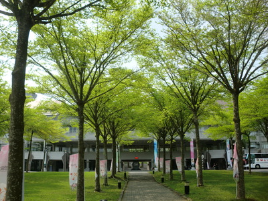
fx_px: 271
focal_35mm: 35
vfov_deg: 40.7
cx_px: 134
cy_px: 100
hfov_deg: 52.6
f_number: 3.1
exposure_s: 1/640
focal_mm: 6.3
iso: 64
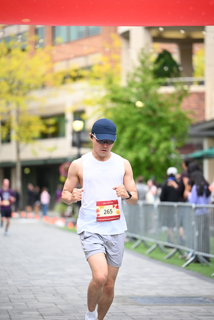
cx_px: 107
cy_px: 160
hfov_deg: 10.6
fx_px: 1158
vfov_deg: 15.8
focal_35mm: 130
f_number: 2.8
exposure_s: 1/2000
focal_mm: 130
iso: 1000
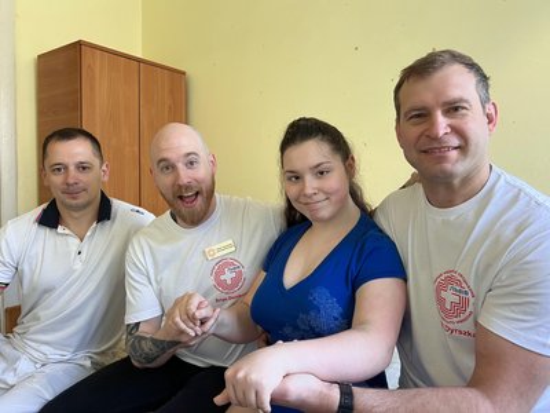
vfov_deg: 53.1
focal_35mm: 26
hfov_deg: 67.3
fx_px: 413
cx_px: 275
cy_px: 206
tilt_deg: -1.4
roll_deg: -0.1
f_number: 1.5
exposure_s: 1/78
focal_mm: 5.7
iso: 125
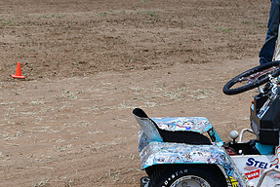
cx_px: 263
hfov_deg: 19.0
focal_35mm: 105
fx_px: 817
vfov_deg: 13.1
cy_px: 108
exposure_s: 1/320
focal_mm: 35
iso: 100
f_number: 9
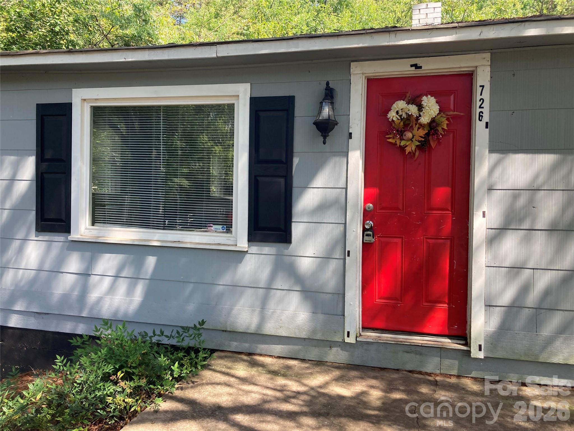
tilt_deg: -1.7
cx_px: 287
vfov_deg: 49.7
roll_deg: -1.3
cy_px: 216
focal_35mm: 28
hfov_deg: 63.4
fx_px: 464
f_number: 1.8
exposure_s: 1/208
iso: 20
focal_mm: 3.99
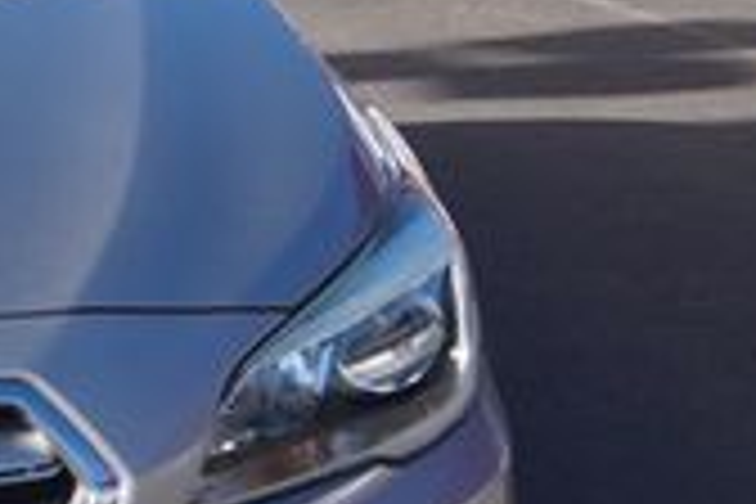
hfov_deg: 14.5
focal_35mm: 126
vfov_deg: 10.9
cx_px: -544
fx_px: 2646
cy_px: 324
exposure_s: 1/200
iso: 100
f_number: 6.3
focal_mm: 22
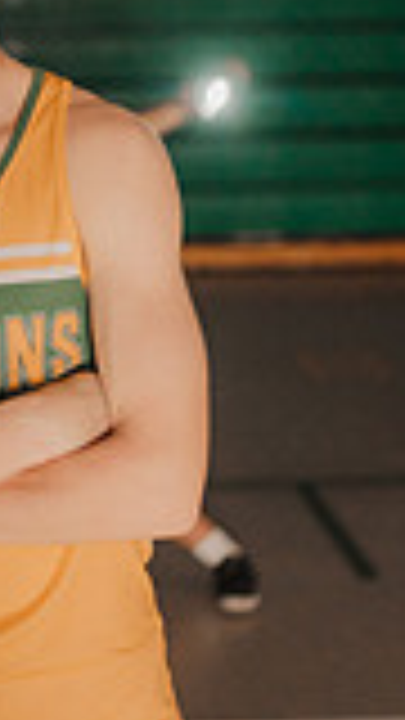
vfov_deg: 20.7
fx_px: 1966
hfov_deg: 11.5
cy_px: 256
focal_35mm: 103
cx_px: -74
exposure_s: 1/125
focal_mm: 35
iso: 500
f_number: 2.2
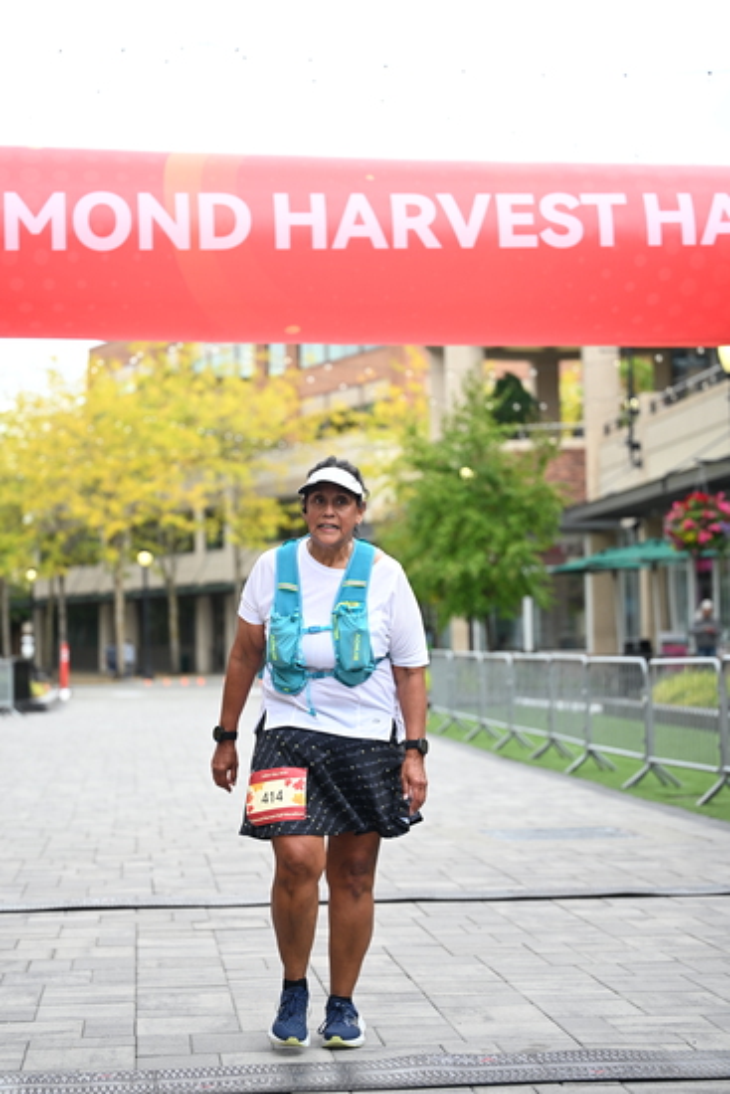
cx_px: 365
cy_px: 547
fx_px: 2128
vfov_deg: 28.8
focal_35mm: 70
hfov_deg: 19.5
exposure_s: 1/1600
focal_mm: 70
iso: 640
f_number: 2.8
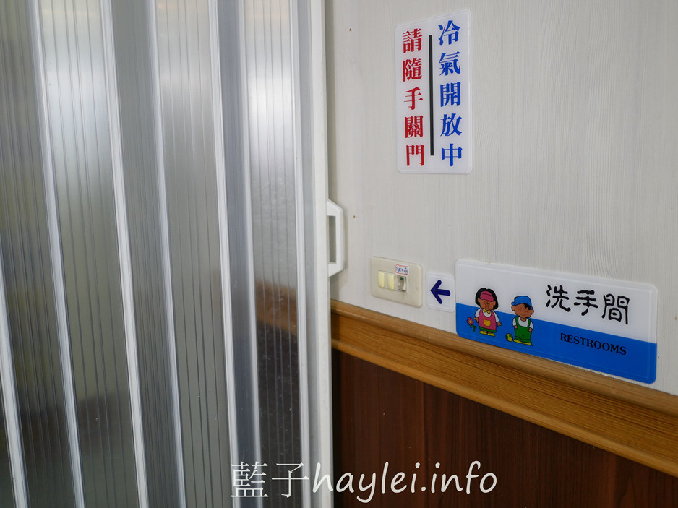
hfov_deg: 56.8
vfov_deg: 44.1
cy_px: 240
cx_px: 356
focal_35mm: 32
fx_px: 627
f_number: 1.7
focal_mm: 15
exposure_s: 1/125
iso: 400
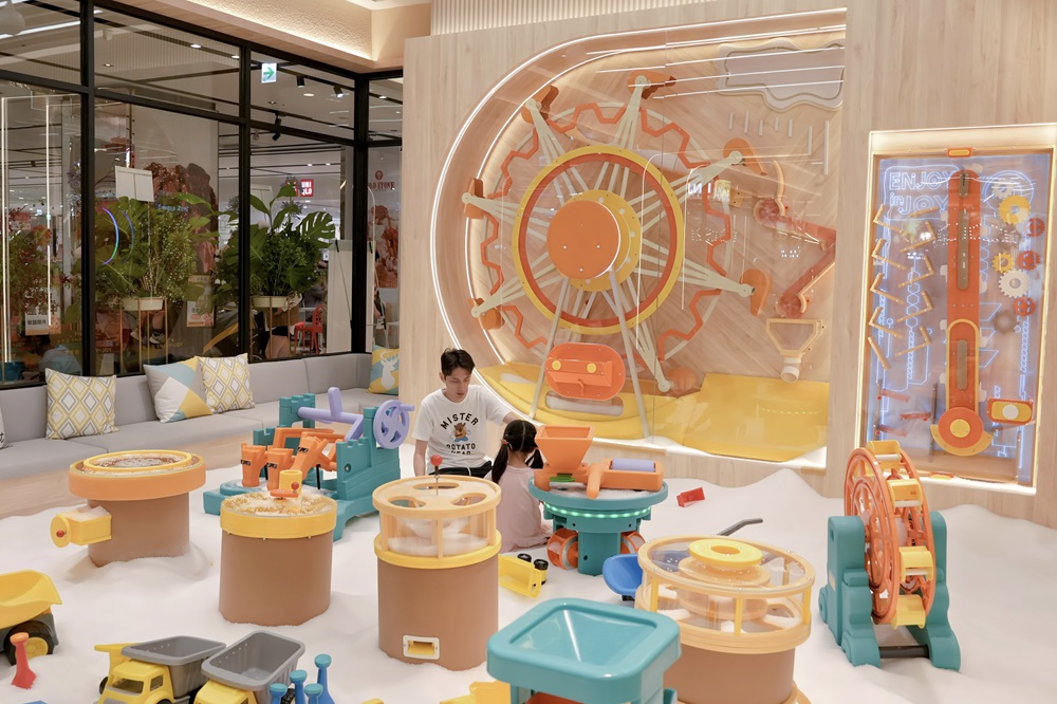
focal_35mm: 32
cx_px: 528
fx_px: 939
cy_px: 352
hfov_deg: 58.7
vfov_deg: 41.1
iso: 3200
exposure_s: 1/640
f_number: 5.6
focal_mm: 32
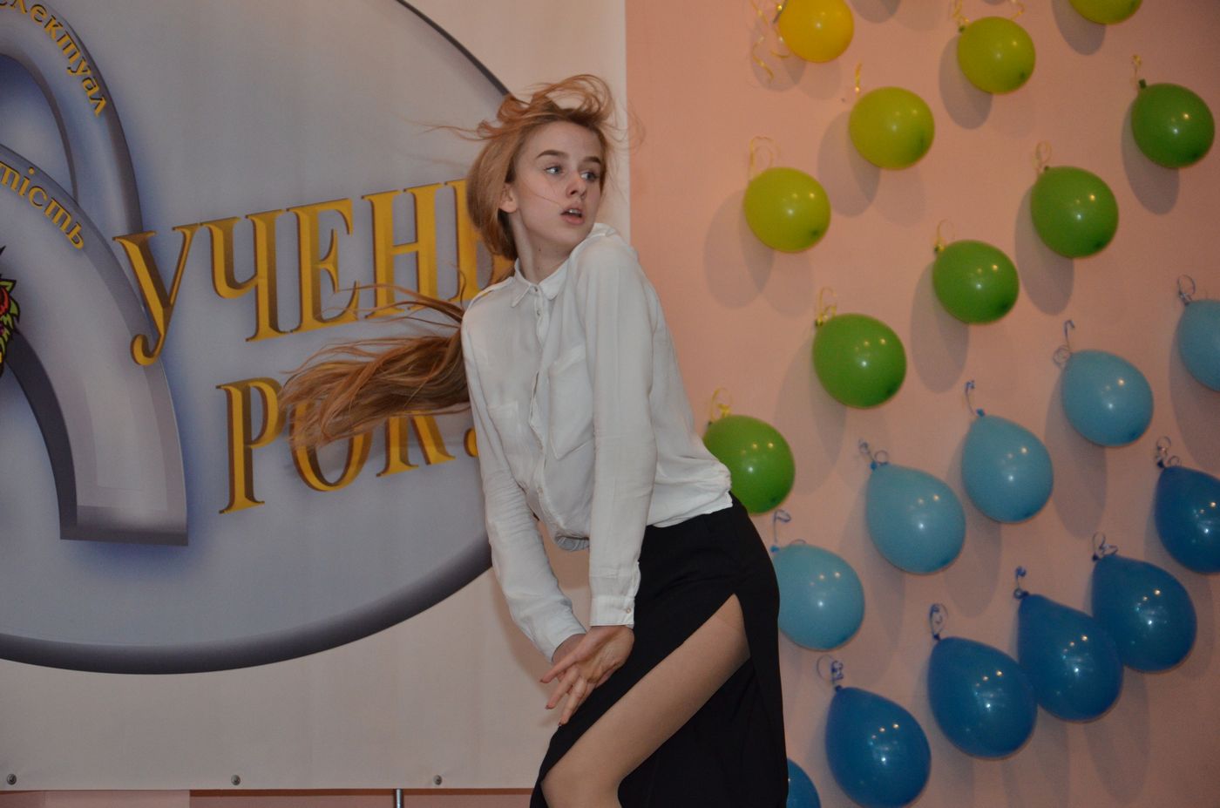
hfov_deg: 20.7
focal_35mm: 99
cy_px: 404
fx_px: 3348
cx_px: 610
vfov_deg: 13.8
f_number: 5.3
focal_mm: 66
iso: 1000
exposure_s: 1/250
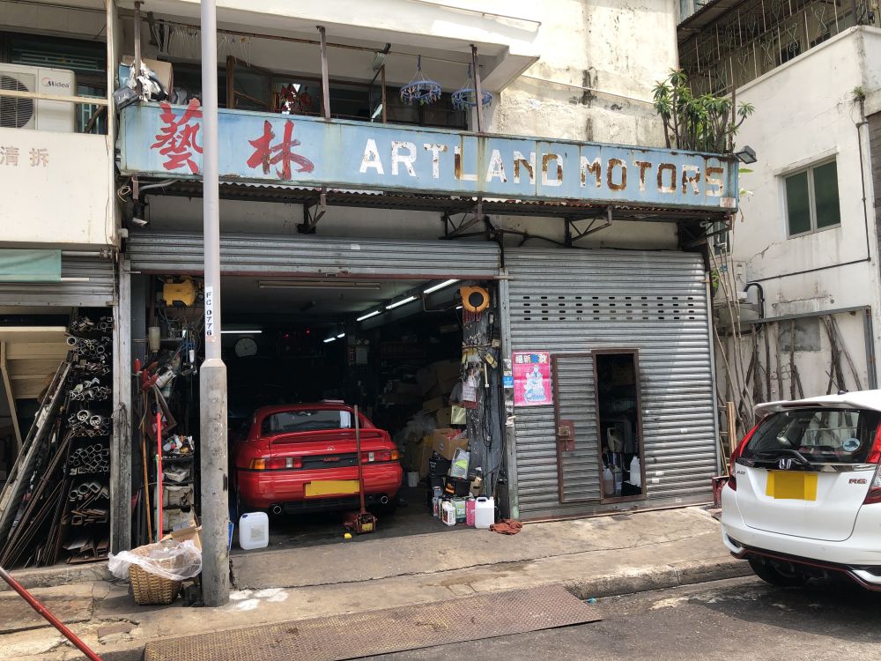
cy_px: 330
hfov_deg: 63.4
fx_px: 713
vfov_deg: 49.7
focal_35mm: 28
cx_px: 440
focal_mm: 3.99
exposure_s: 1/362
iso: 20
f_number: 1.8
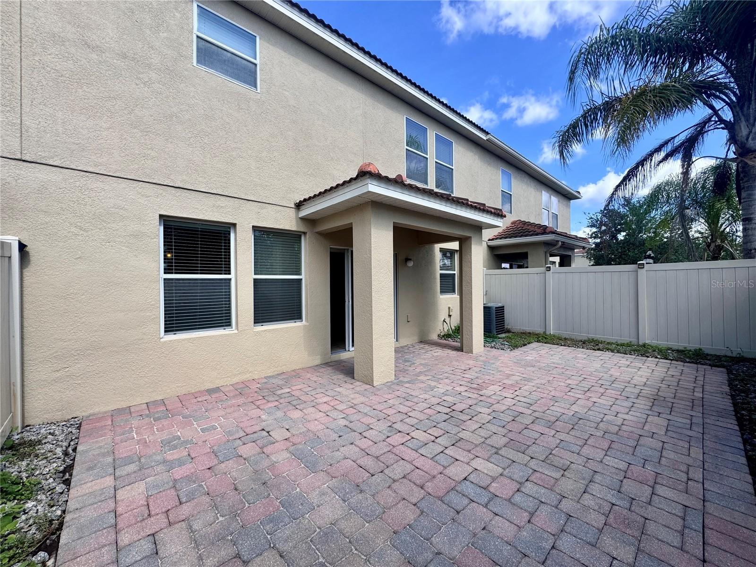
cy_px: 284
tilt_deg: +0.4
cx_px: 378
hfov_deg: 102.1
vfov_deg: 85.7
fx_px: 306
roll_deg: +1.6
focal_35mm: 14
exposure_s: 1/849
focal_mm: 2.22
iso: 50
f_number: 2.2
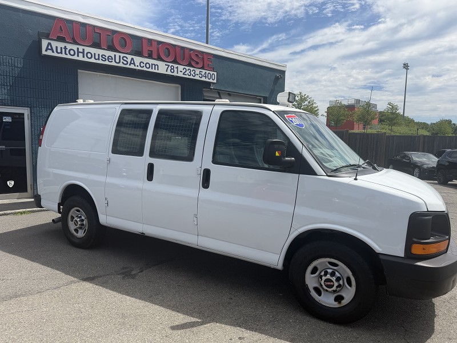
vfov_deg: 56.8
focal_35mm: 24
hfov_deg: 71.6
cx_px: 228
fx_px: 317
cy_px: 172
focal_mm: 6.76
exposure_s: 1/6711
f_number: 1.78
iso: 80
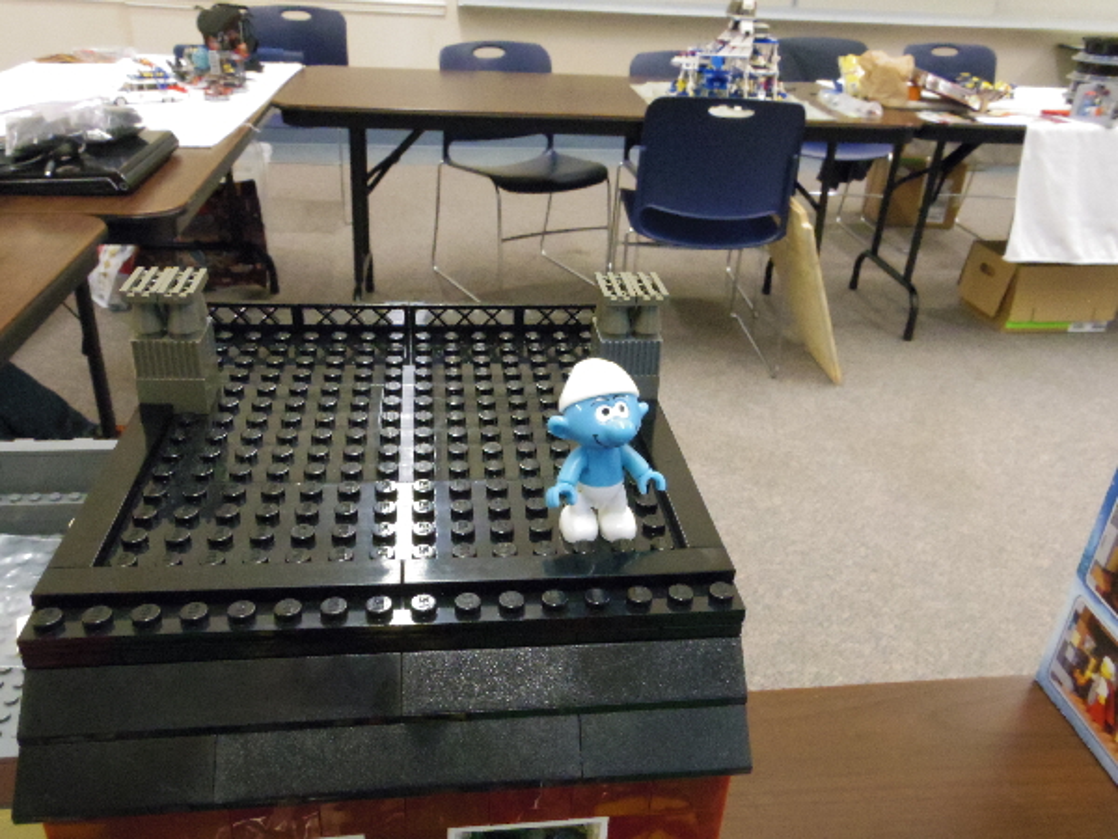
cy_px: 420
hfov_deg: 61.7
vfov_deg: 48.2
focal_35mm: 29
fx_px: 937
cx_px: 559
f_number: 6.3
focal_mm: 5.2
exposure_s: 1/50
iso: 2000
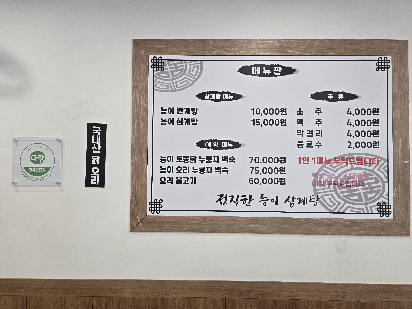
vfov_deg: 56.8
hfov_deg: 71.6
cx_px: 201
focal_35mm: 24
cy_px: 158
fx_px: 286
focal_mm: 5.4
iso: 64
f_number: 1.8
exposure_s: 1/120
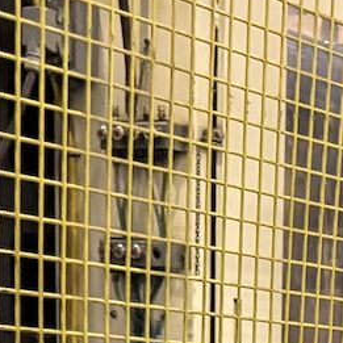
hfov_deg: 10.8
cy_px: 867
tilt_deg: -14.7
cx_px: 511
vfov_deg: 9.7
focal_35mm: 156
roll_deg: -2.4
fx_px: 1749
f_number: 1.78
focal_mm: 6.76
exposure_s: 1/60
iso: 800
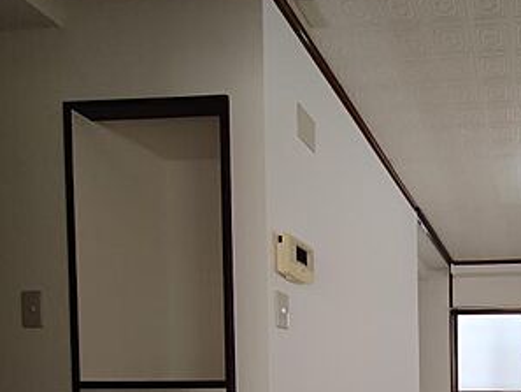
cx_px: 503
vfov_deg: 42.6
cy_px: 396
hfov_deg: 52.4
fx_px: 422
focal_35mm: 28
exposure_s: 1/120
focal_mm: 2.16
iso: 61
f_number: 2.2
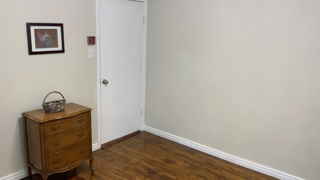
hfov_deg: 61.0
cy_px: 83
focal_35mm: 32
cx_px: 159
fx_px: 272
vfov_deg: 36.6
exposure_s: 1/60
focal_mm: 3
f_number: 1.8
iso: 100
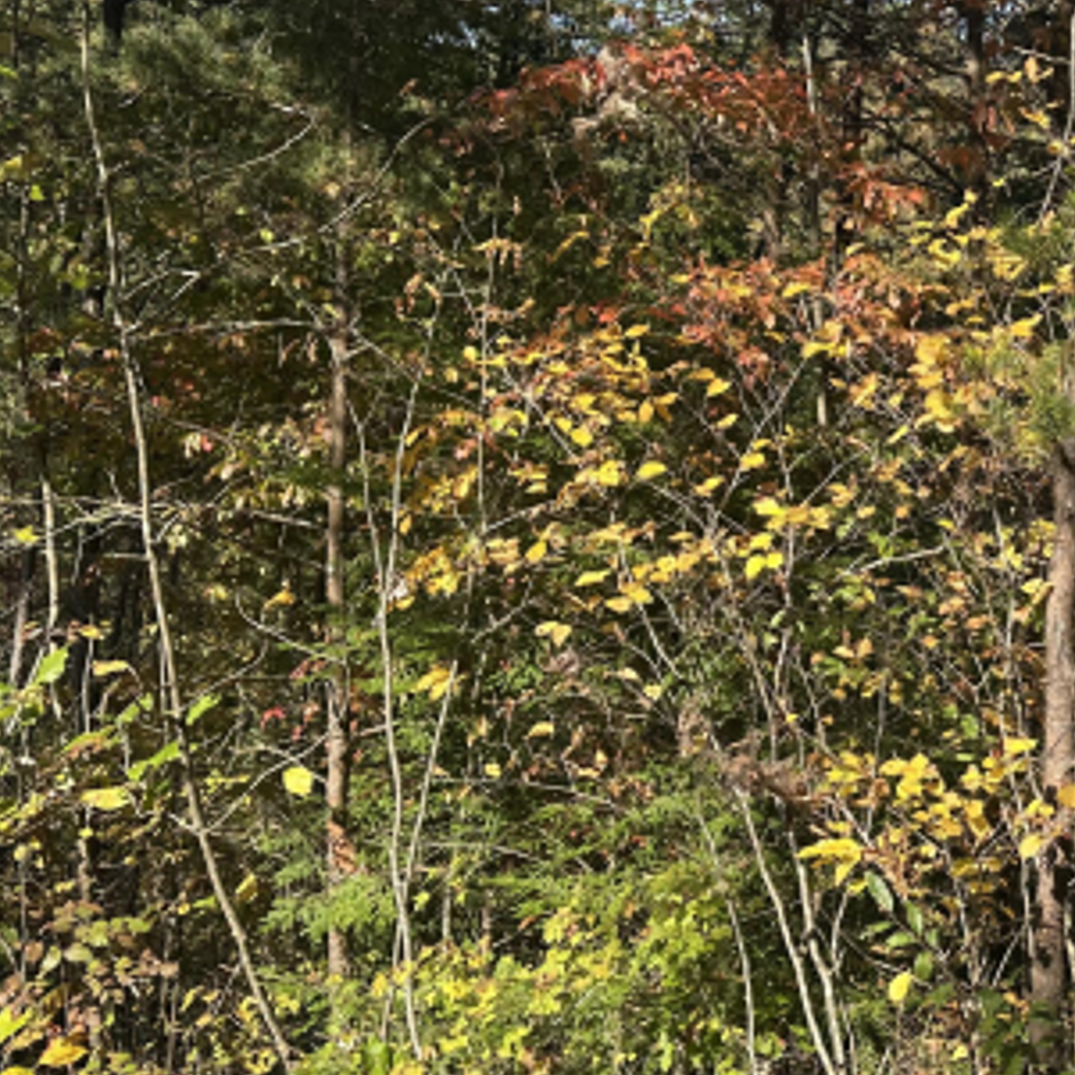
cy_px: 529
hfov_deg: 34.2
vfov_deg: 36.1
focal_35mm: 47
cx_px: 952
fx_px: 1651
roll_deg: +0.7
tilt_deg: -8.2
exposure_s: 1/1272
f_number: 1.78
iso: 80
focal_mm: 6.86
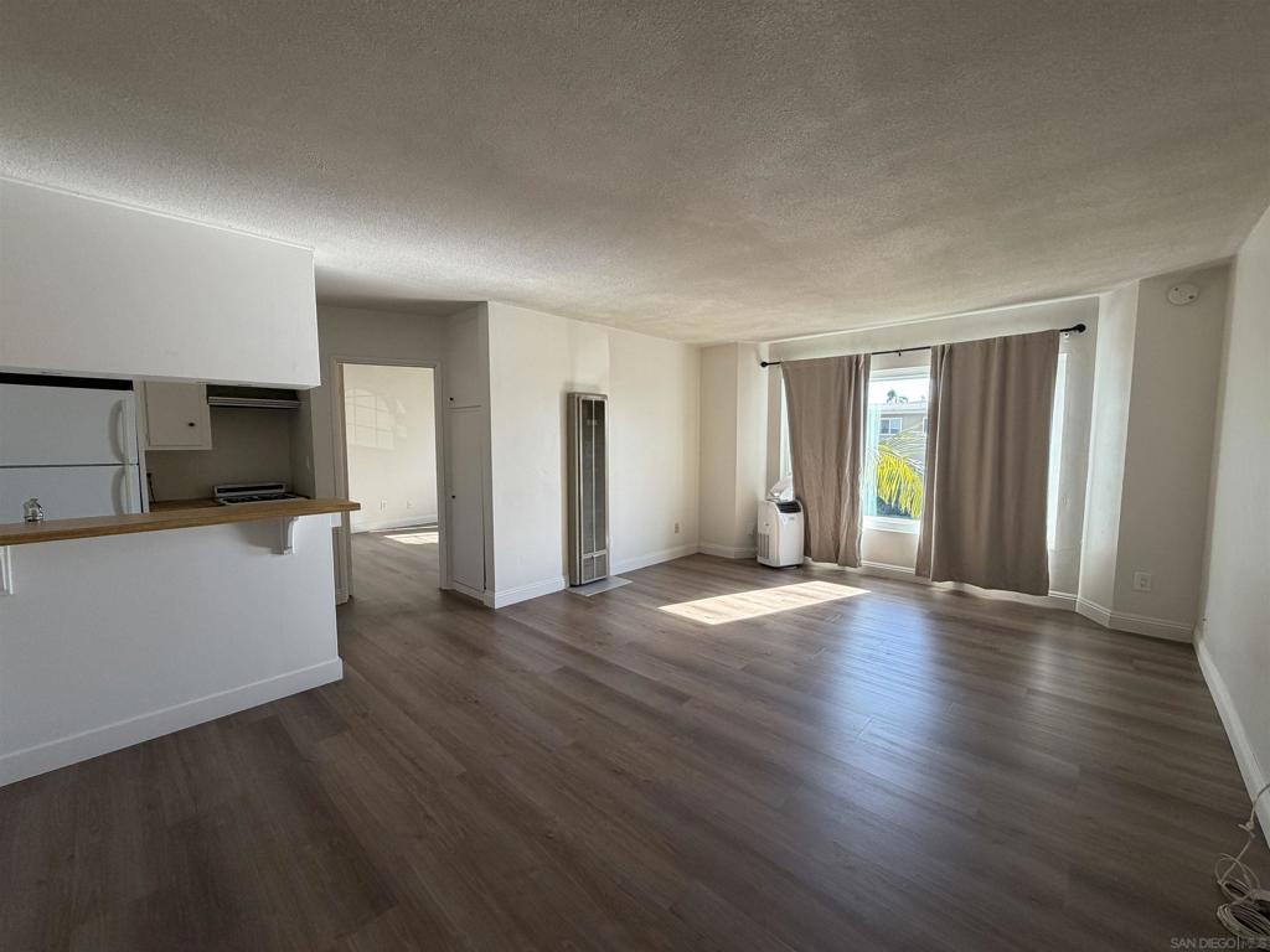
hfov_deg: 102.1
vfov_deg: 85.7
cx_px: 635
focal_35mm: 14
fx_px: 514
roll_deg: +0.1
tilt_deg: -4.2
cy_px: 476
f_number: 2.2
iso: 125
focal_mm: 2.22
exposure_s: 1/121
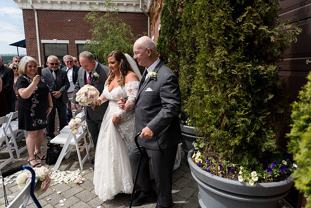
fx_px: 207
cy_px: 104
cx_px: 156
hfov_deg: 73.7
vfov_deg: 53.2
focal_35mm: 24
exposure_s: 1/1000
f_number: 2.8
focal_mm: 24
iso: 64
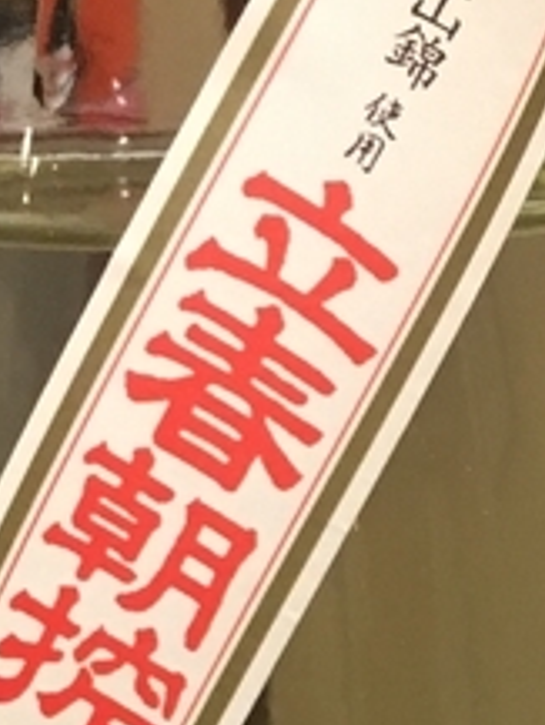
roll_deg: -0.1
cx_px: 508
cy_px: 1119
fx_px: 2873
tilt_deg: -23.7
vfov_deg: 13.5
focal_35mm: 137
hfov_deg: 10.8
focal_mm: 4.15
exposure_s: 1/24
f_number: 2.2
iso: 200
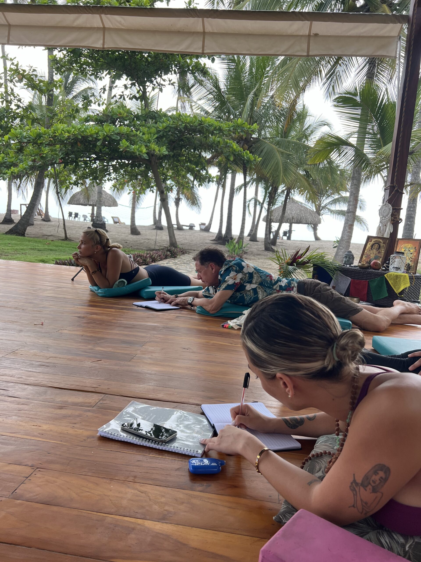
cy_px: 281
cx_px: 210
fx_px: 422
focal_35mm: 26
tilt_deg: -6.5
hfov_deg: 53.1
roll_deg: -3.8
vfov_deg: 67.3
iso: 50
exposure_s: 1/290
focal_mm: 5.7
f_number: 1.5
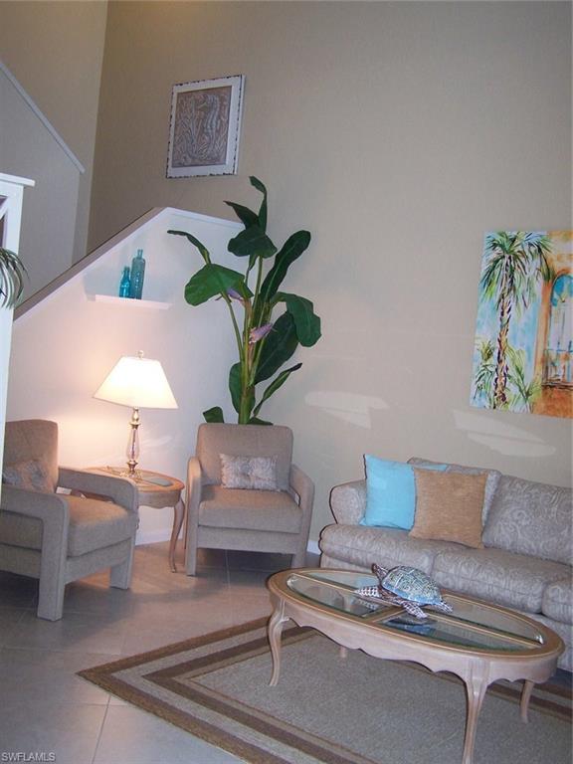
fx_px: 839
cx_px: 286
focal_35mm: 38
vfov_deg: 49.0
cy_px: 382
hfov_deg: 37.7
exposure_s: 1/60
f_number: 2.8
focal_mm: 6.3
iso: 160
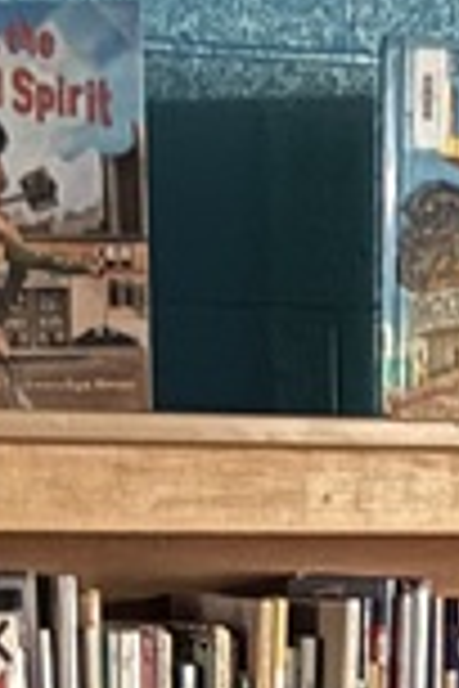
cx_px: 436
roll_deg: -1.1
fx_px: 3194
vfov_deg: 10.9
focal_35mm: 167
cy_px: 1511
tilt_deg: -16.1
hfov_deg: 8.2
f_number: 1.78
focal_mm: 6.76
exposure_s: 1/24
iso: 1600
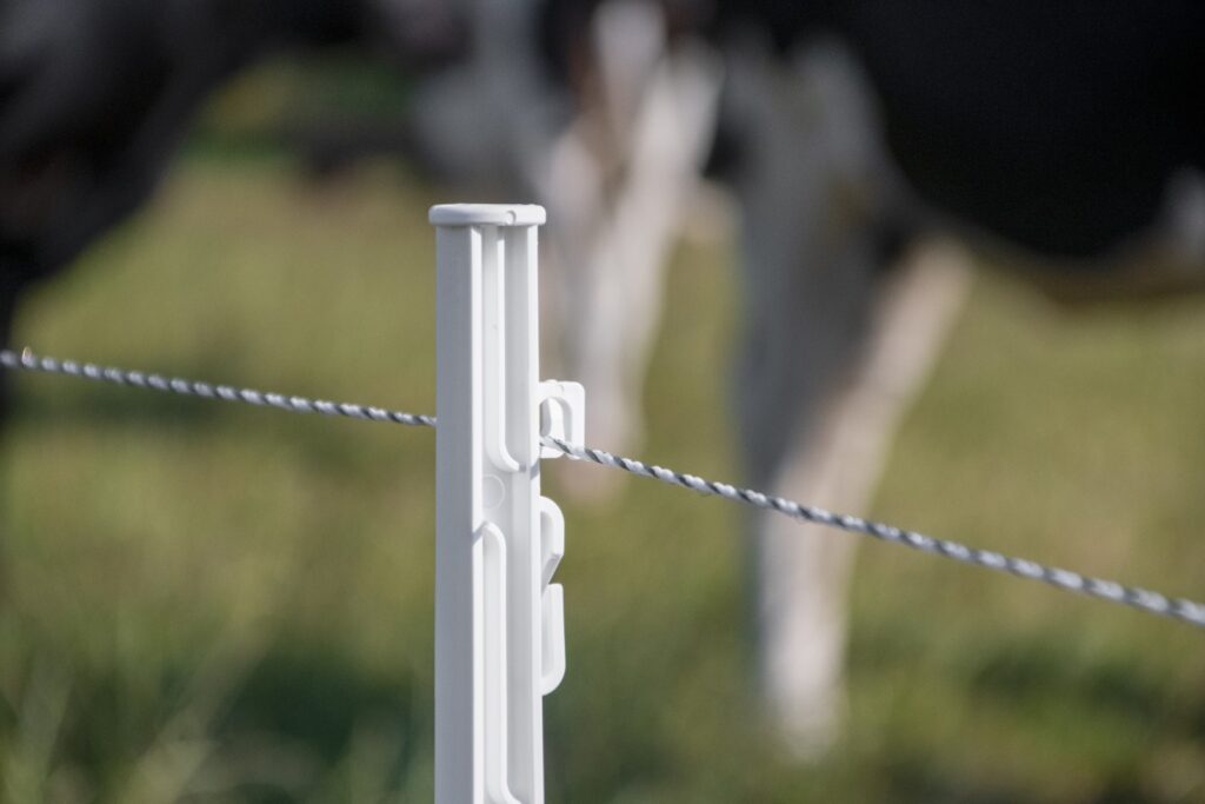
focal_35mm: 202
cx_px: 602
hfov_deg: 10.2
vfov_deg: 6.8
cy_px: 402
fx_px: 6779
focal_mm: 135
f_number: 6
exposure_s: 1/8000
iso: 1400
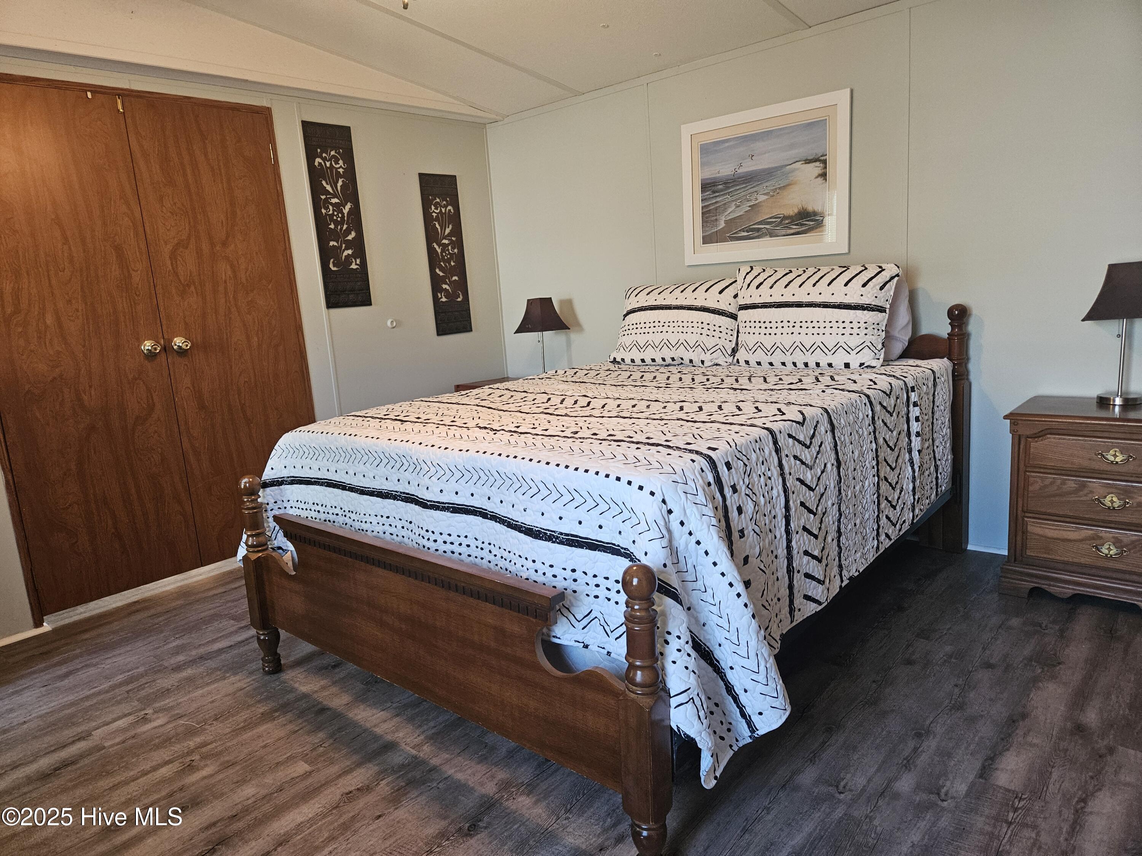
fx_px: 759
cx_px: 571
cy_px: 428
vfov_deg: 58.9
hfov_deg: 73.9
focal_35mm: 23
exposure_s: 1/120
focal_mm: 5.4
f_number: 1.8
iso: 320
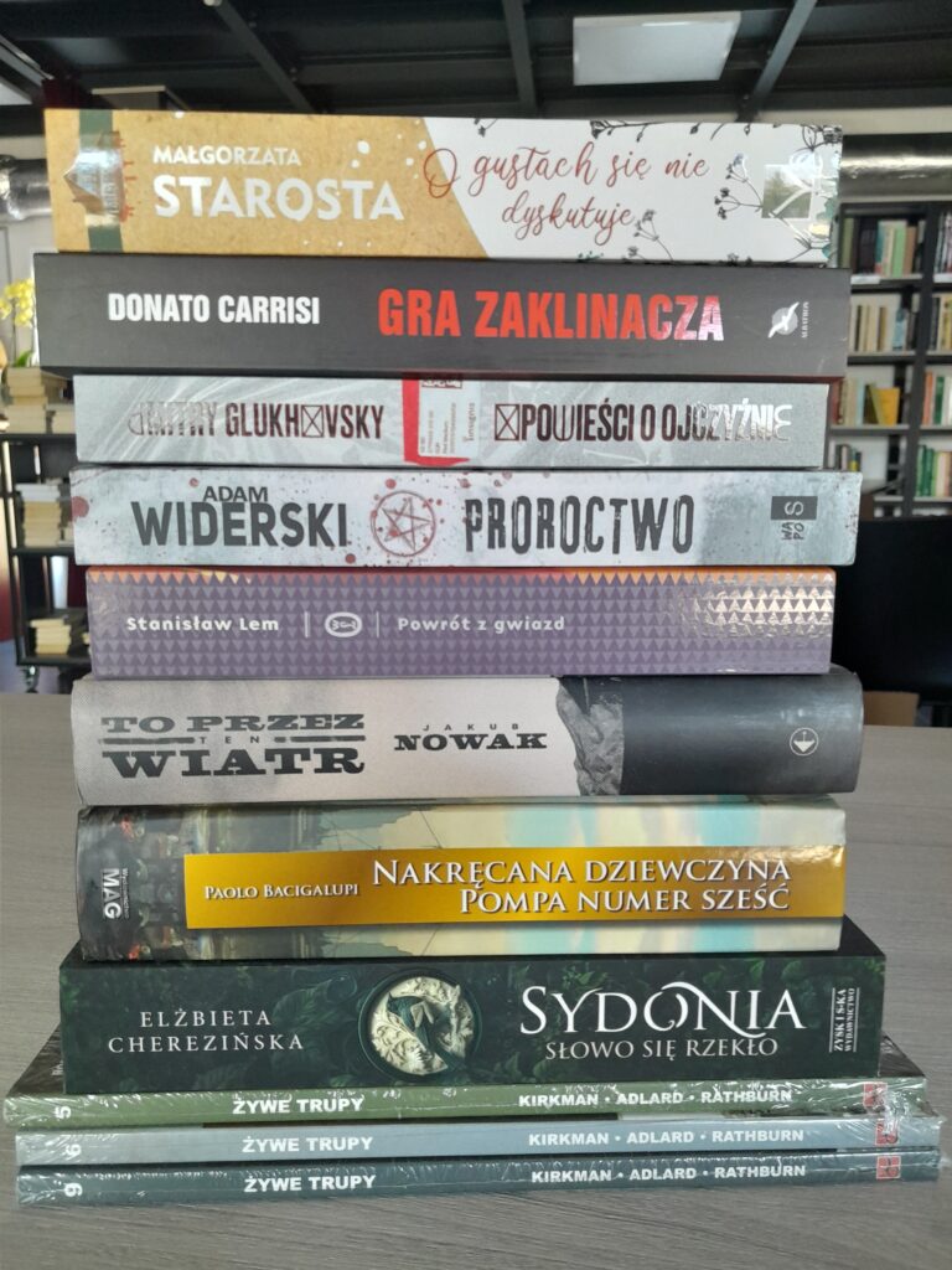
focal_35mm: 27
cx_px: 476
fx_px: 990
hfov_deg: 51.4
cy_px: 635
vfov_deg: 65.3
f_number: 1.8
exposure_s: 1/50
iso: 320
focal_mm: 4
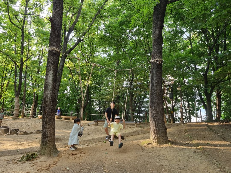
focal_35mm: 26
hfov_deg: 67.3
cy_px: 86
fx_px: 174
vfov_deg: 53.1
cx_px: 116
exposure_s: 1/120
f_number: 1.8
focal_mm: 5.4
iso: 80
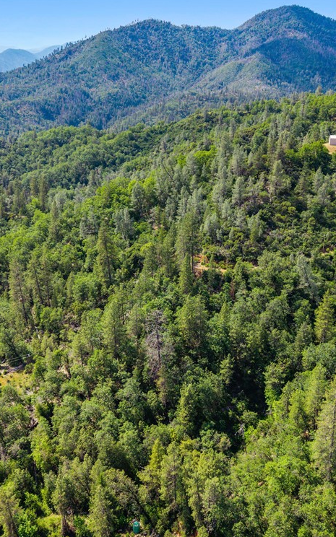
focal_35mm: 35
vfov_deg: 55.3
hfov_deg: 36.2
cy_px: 262
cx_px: 186
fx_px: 513
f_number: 1.8
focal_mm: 8.67
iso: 100
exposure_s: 1/1250
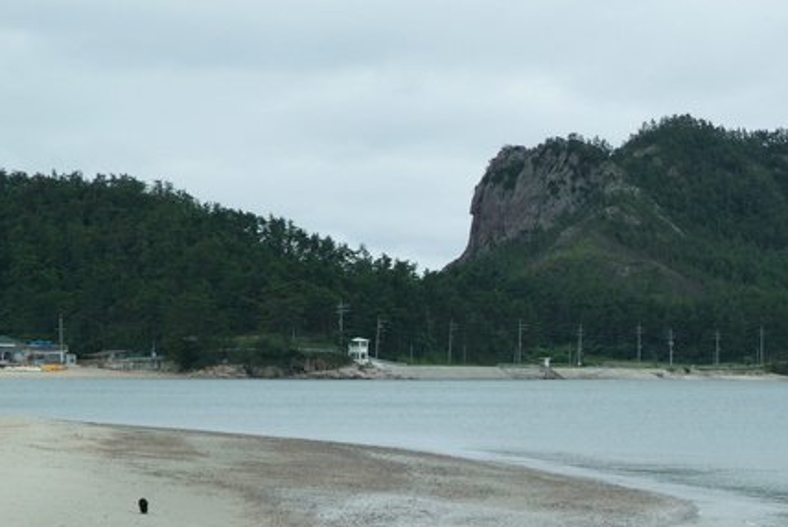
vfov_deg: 9.0
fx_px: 3329
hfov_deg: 13.5
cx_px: 579
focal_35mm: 152
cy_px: 280
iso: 800
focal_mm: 62
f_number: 11
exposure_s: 1/250
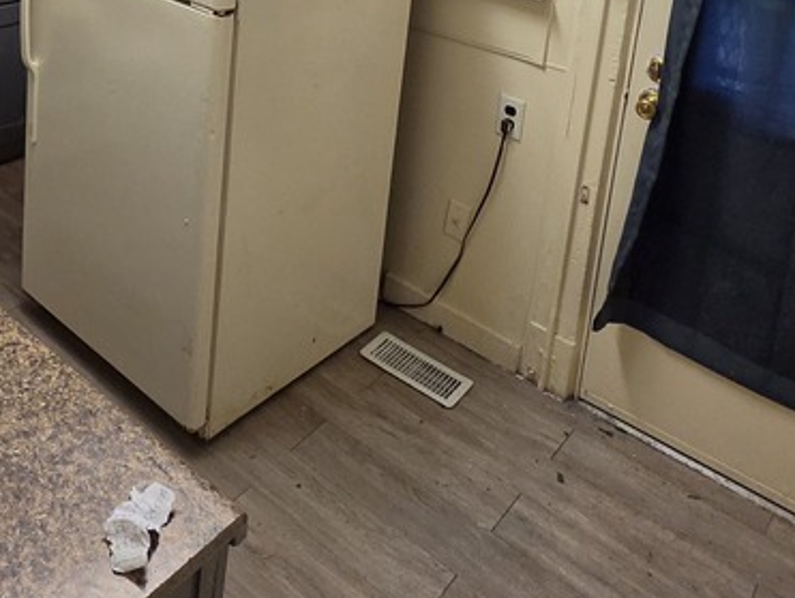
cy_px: -77
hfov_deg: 50.6
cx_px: 206
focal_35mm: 35
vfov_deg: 34.5
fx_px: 805
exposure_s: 1/120
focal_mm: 2.2
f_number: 2.2
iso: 320
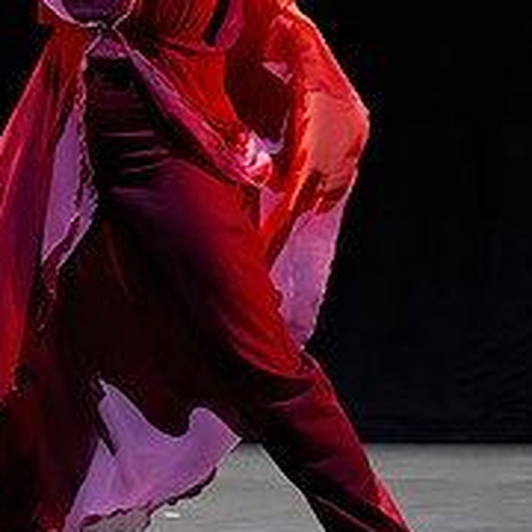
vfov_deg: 1.4
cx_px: 148
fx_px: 22221
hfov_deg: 1.4
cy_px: 190
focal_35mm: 1278
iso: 25600
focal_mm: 400
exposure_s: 1/400
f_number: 7.1
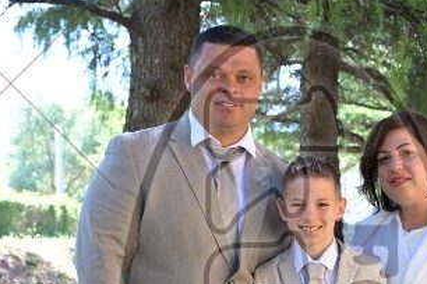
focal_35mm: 104
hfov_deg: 19.6
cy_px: 363
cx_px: 290
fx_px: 1233
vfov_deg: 12.8
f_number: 5.6
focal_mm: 49
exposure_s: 1/160
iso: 640
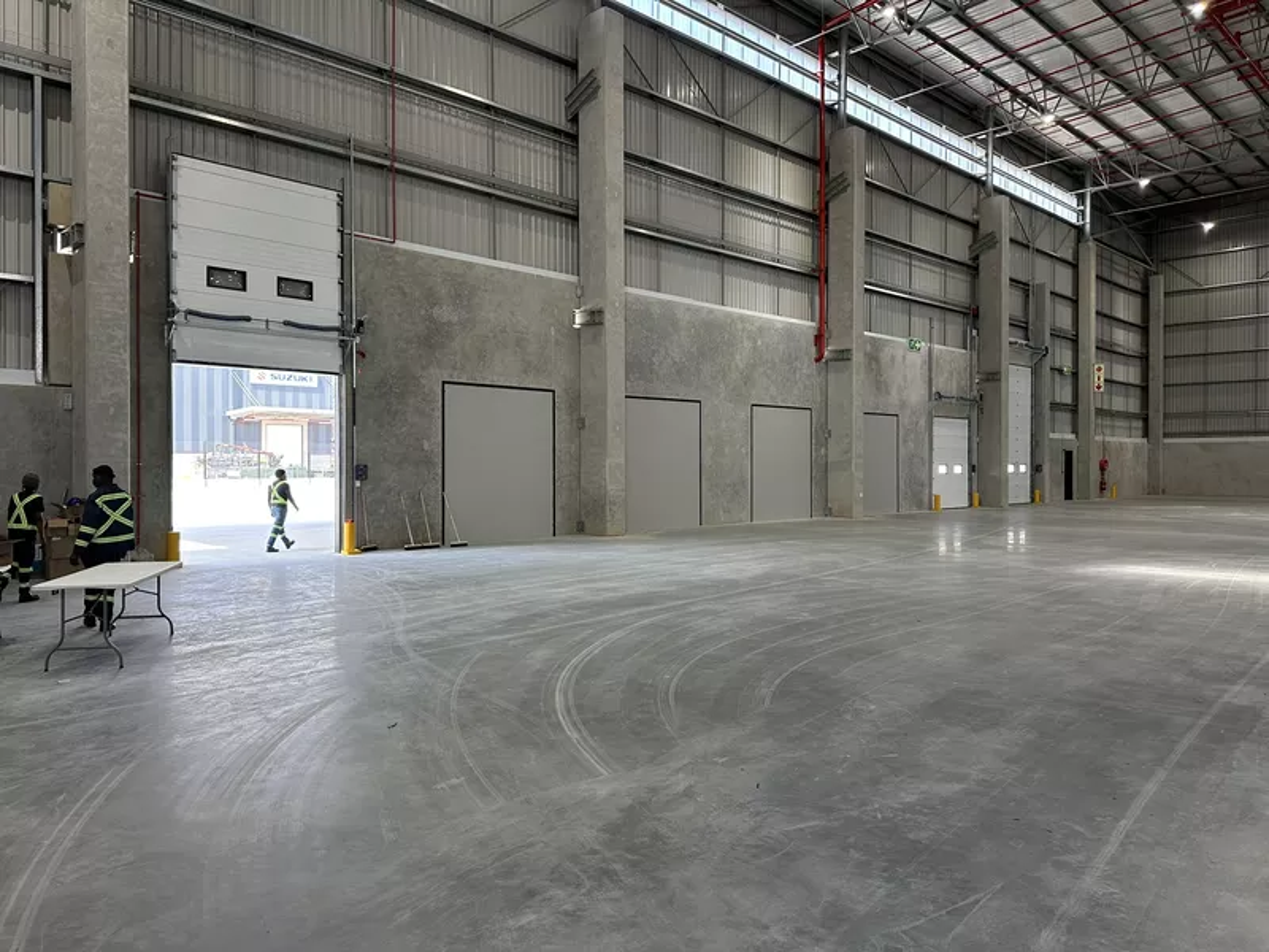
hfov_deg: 71.6
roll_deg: -0.3
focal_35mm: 24
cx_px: 634
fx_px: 880
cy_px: 476
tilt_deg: -0.2
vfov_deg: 56.8
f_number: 1.78
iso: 125
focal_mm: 6.86
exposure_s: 1/121
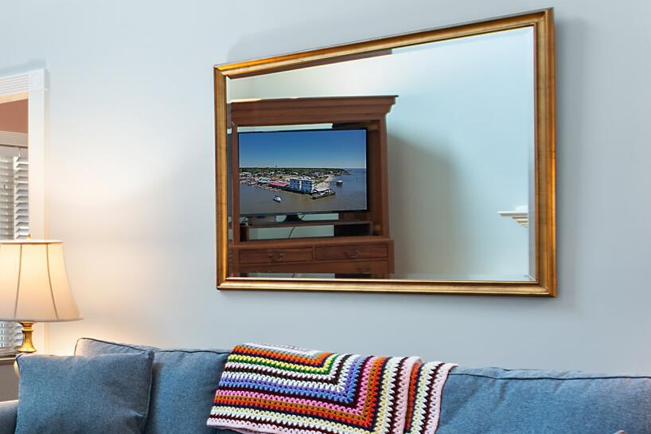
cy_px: 253
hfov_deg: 28.5
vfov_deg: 24.6
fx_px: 994
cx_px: -232
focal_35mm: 55
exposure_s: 1/2.5
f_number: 4.5
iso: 100
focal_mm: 10
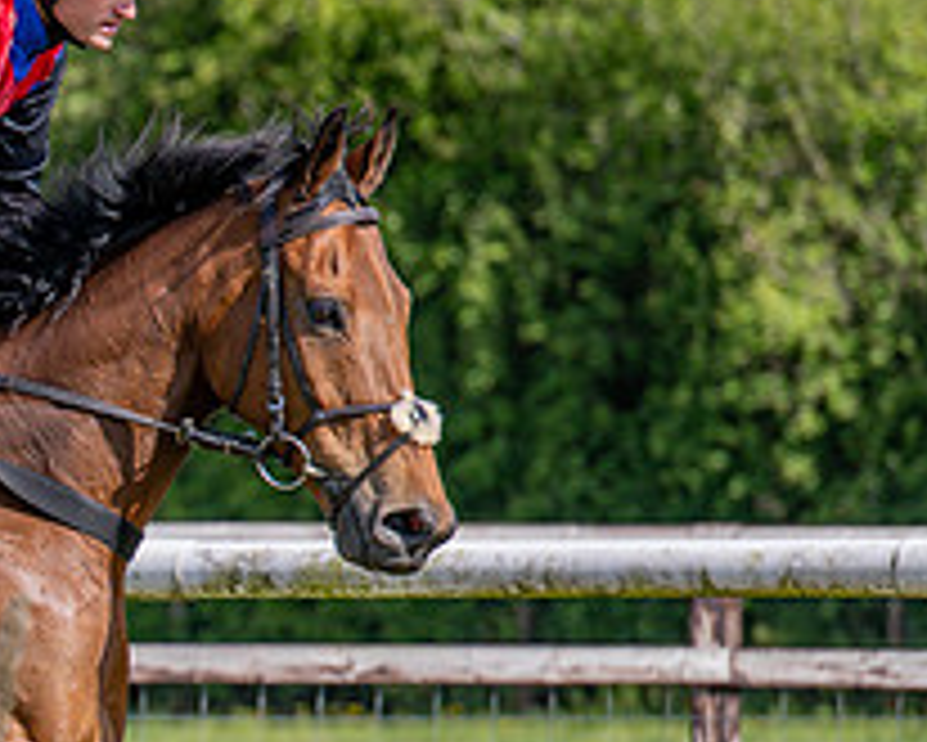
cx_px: -713
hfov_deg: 3.3
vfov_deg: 2.7
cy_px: 740
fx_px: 16030
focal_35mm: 584
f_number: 2.8
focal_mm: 115
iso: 80
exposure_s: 1/2000
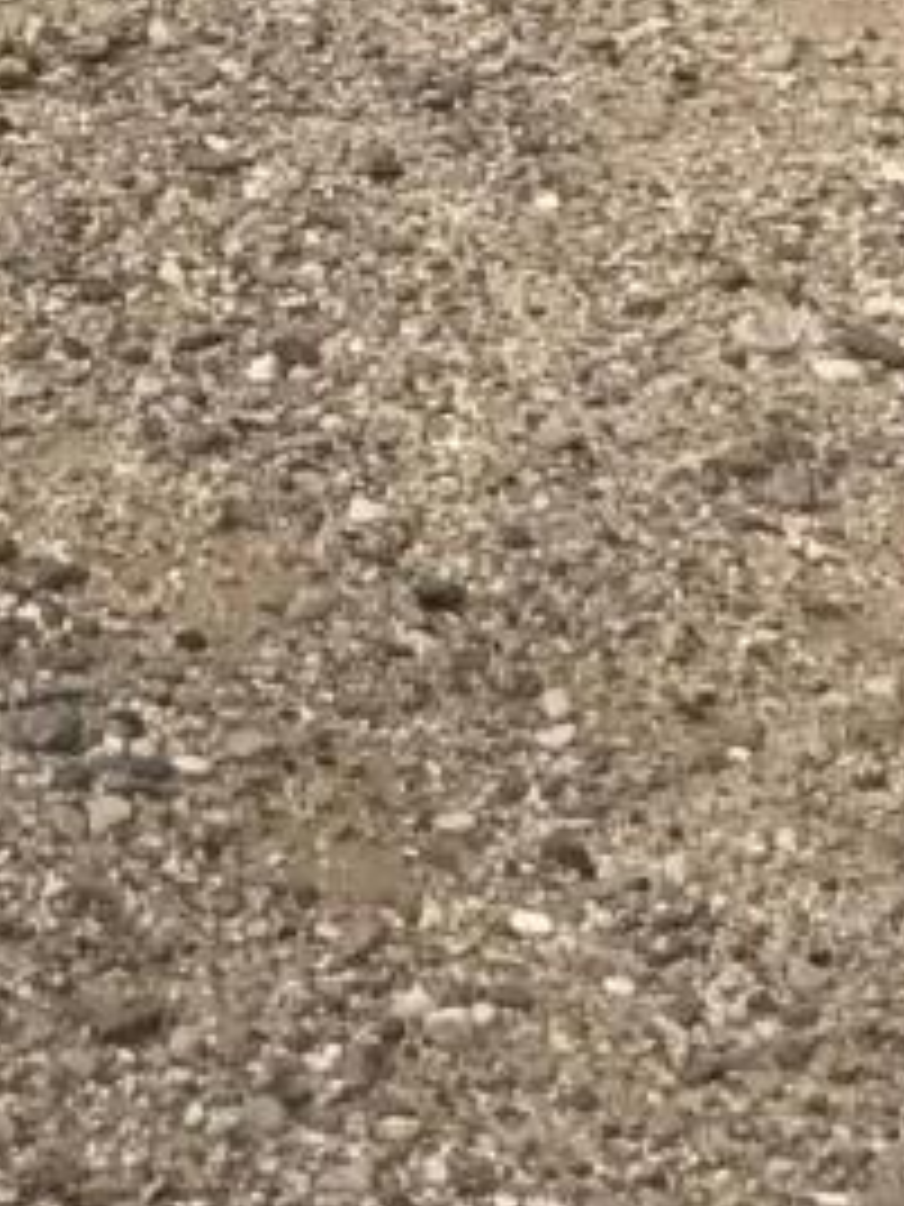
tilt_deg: -4.7
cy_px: -1800
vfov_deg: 8.5
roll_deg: -0.1
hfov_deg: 7.0
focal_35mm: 209
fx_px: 7277
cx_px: -477
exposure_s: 1/4167
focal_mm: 3.99
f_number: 1.8
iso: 20
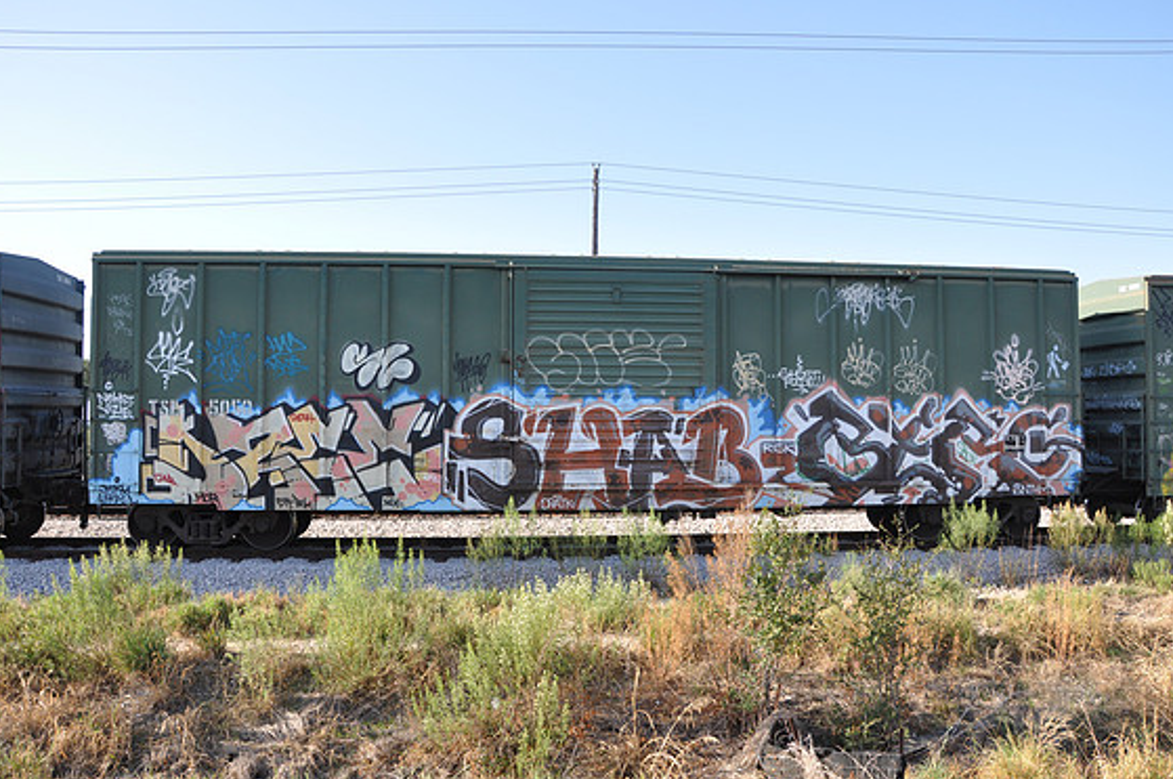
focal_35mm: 28
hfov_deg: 65.5
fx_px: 911
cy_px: 400
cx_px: 596
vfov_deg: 46.3
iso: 200
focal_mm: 18
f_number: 8
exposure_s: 1/250
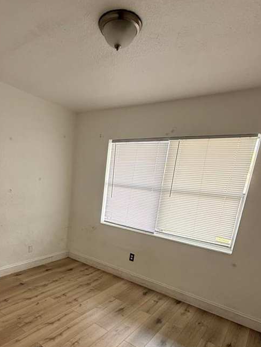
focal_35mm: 23
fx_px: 231
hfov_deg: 57.6
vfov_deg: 71.3
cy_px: 237
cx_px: 87
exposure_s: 1/99
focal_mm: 2.22
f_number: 2.2
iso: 160
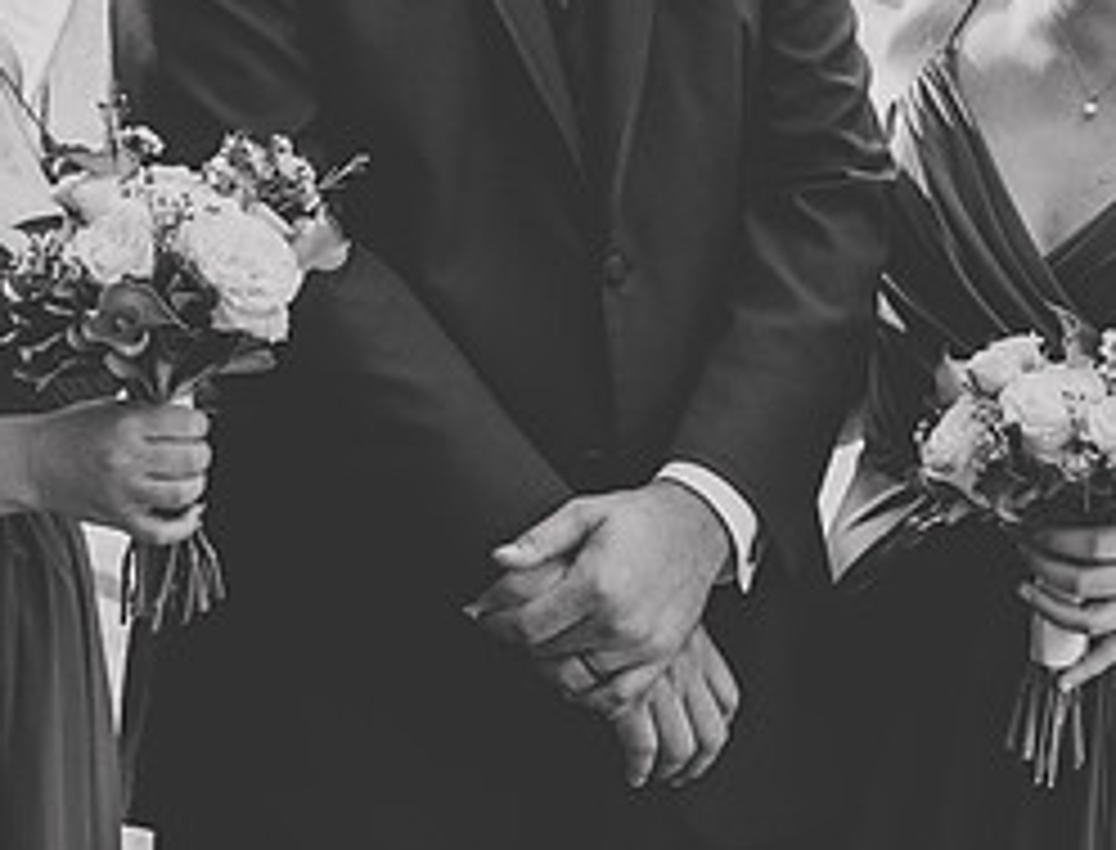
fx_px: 7588
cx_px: 665
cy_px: 8
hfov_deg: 8.4
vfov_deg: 6.4
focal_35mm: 234
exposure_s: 1/200
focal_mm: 55
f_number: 7.1
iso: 400
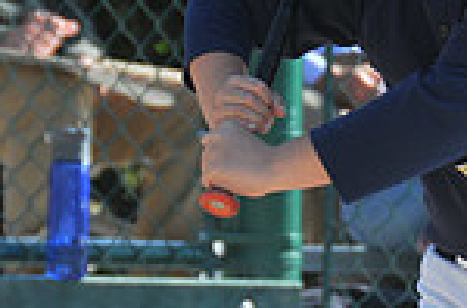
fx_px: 10150
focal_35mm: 785
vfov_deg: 1.7
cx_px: 445
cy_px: 266
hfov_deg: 2.6
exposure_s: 1/500
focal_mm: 135
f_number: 5.6
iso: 200
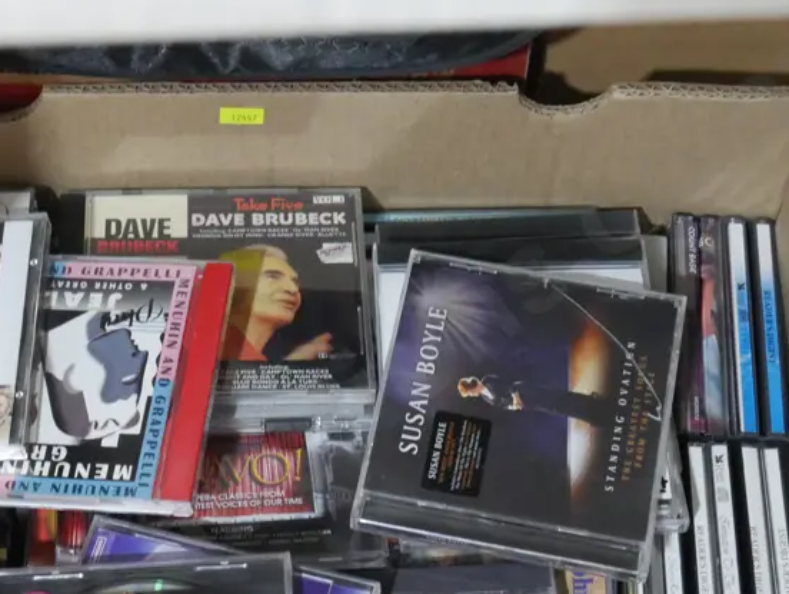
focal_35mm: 89
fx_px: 2030
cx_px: 249
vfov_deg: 16.5
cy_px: 493
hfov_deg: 21.9
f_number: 5.2
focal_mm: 24
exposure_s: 1/50
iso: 3200
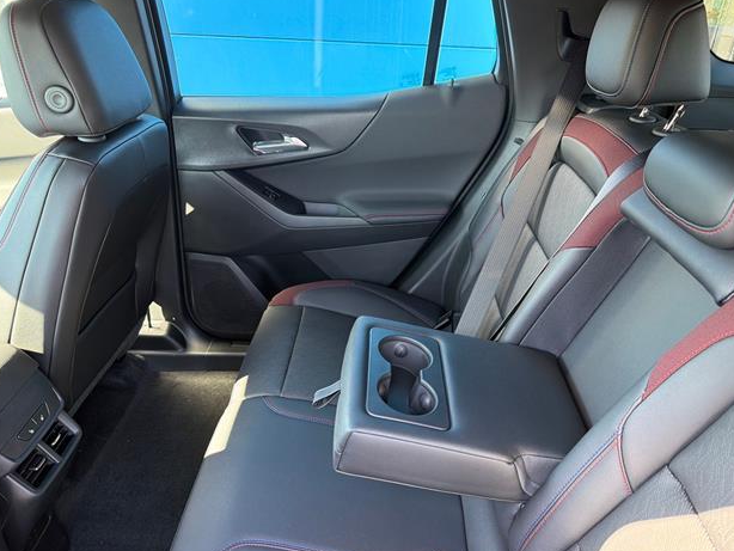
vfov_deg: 54.9
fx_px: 530
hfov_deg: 69.4
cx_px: 365
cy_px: 271
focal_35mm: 25
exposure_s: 1/60
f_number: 1.78
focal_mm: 6.76
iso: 250
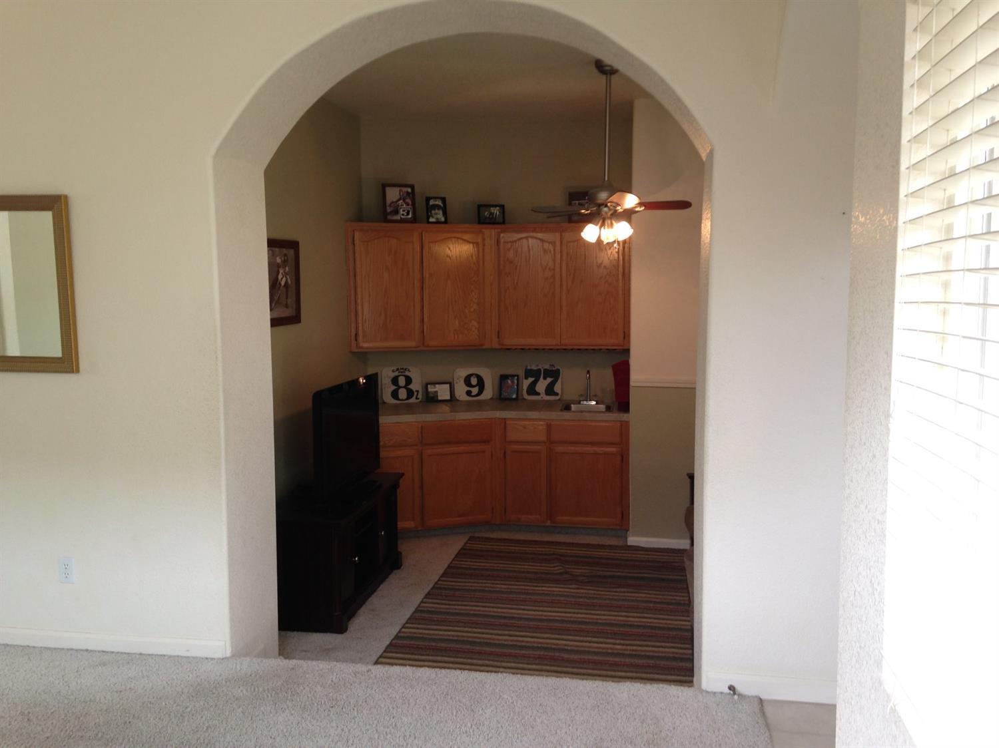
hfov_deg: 55.4
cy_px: 374
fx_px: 952
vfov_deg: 42.9
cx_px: 500
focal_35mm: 33
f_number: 2.4
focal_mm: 4.12
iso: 50
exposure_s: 1/20
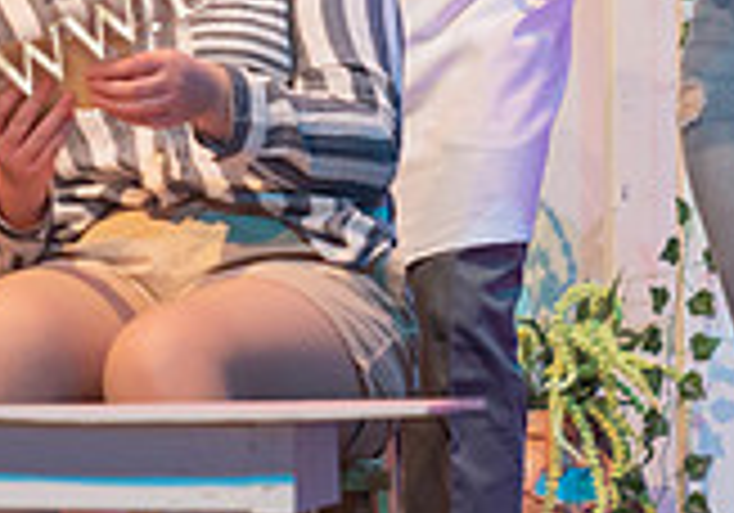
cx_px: 280
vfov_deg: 2.1
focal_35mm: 665
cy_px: -113
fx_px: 13766
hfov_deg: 3.1
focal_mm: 175
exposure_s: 1/250
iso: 1250
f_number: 2.8
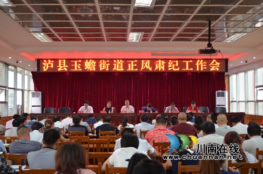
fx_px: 328
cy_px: 87
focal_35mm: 45
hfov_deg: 43.7
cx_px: 132
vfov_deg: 29.7
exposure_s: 1/30
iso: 1000
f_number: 4.5
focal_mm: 30
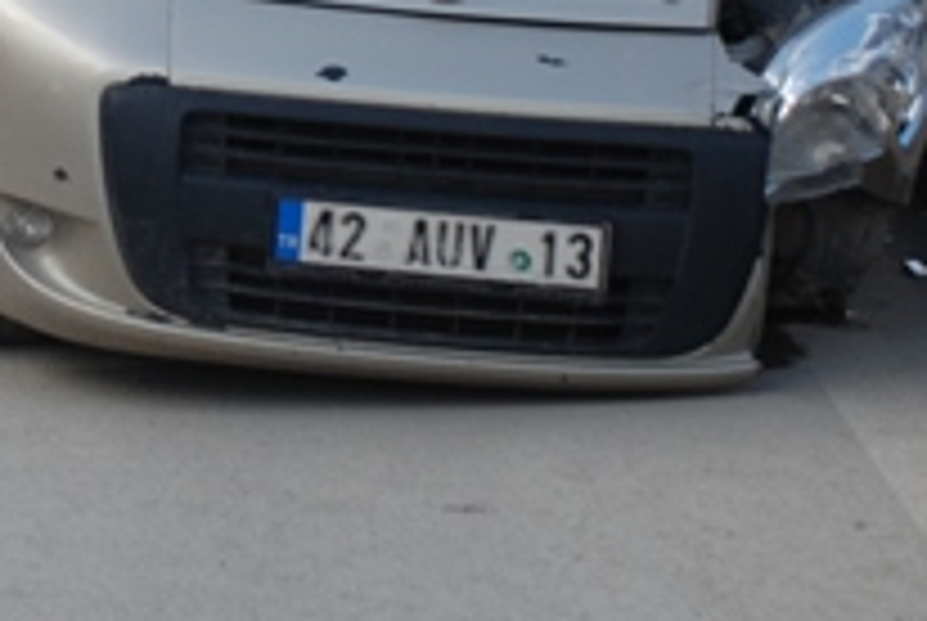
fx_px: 4796
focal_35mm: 186
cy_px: -230
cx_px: 45
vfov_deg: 7.3
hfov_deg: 11.0
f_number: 4.5
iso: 200
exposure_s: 1/400
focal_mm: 40
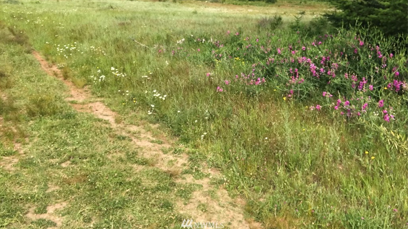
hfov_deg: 56.6
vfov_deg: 33.5
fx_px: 379
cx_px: 204
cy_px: 85
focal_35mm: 35
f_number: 2.2
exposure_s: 1/523
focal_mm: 2.87
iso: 25
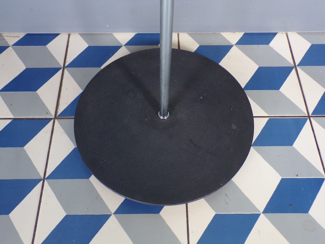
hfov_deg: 56.8
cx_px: 162
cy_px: 122
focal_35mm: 32
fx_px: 300
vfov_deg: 44.2
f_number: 3.2
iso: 200
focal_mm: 5.8
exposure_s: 1/17
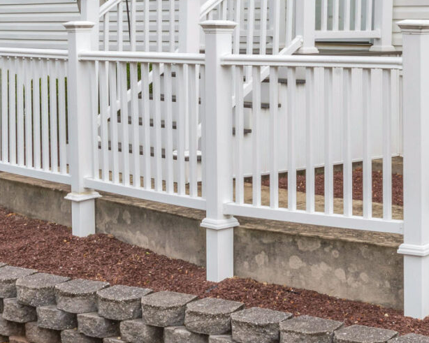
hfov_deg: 20.0
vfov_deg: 16.0
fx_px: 1193
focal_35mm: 94
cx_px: 385
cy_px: -22
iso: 100
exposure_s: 1/20
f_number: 22
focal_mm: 24
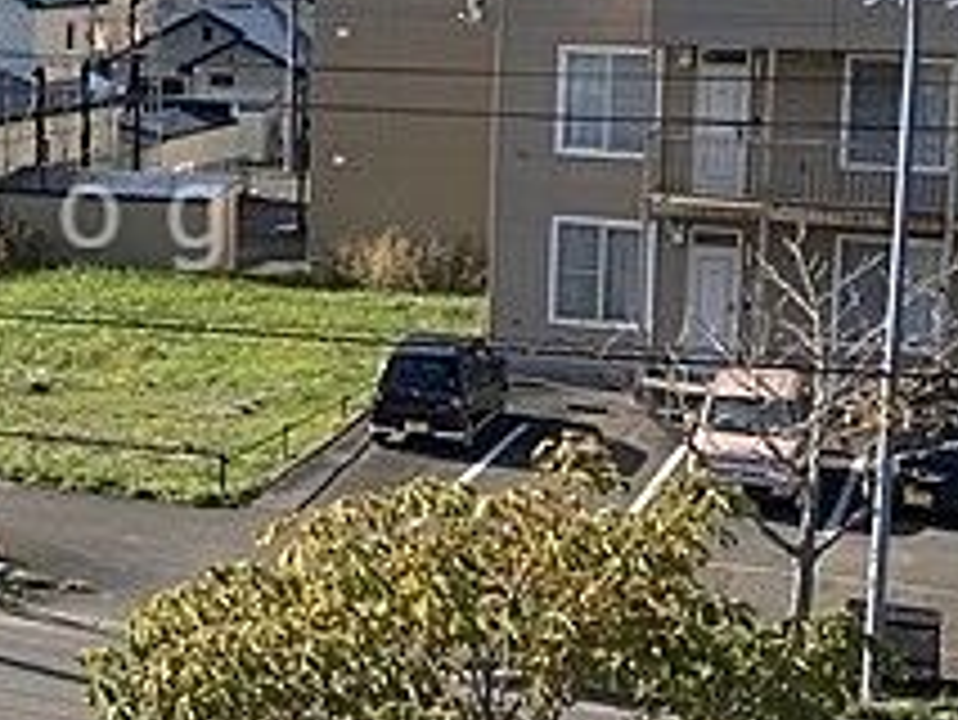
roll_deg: -2.2
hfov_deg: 22.2
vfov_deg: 17.5
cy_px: 216
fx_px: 2326
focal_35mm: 84
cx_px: -58
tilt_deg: -8.2
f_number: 1.8
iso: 20
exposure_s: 1/2433
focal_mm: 3.99
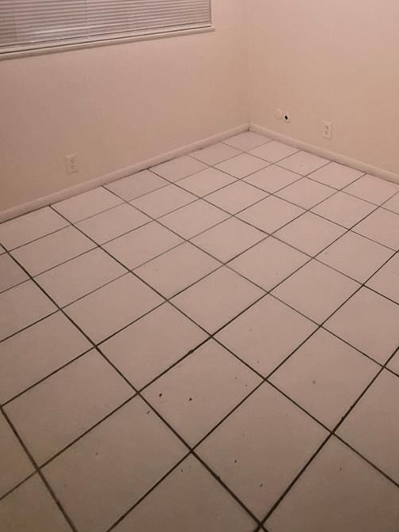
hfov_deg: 44.7
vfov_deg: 51.7
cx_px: 345
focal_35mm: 29
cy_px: 22
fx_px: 446
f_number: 2.2
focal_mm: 1.7
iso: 500
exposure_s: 1/60
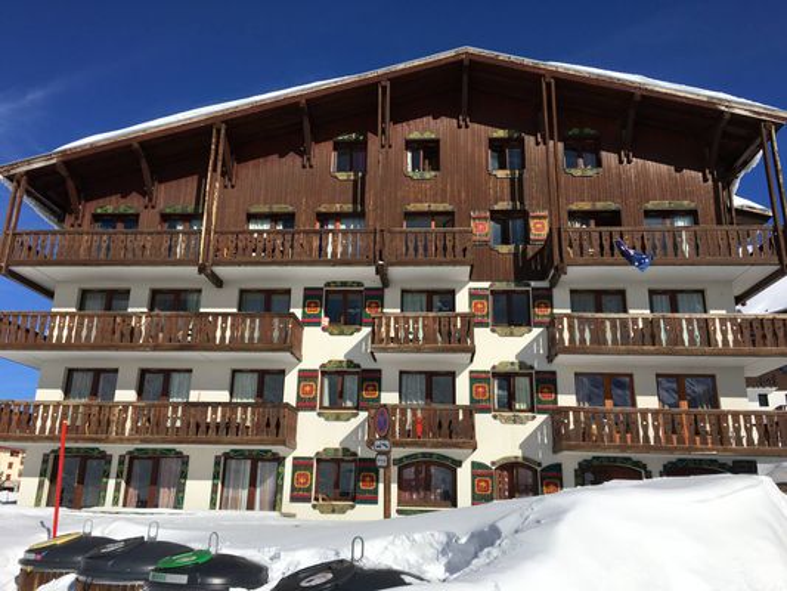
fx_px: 659
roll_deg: -1.7
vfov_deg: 48.2
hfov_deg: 61.6
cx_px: 394
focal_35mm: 29
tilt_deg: +16.8
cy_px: 296
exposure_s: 1/3663
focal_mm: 4.15
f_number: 2.2
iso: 25
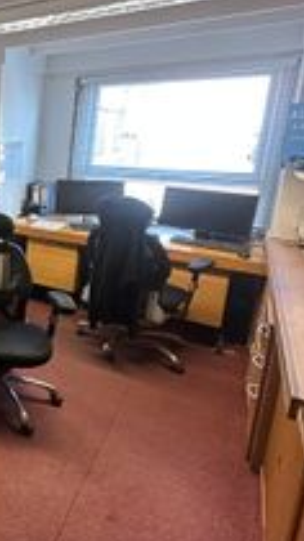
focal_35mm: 29
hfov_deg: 25.9
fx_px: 416
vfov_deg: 65.1
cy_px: 201
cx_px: -180
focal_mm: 2.22
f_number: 2.2
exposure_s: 1/100
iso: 250
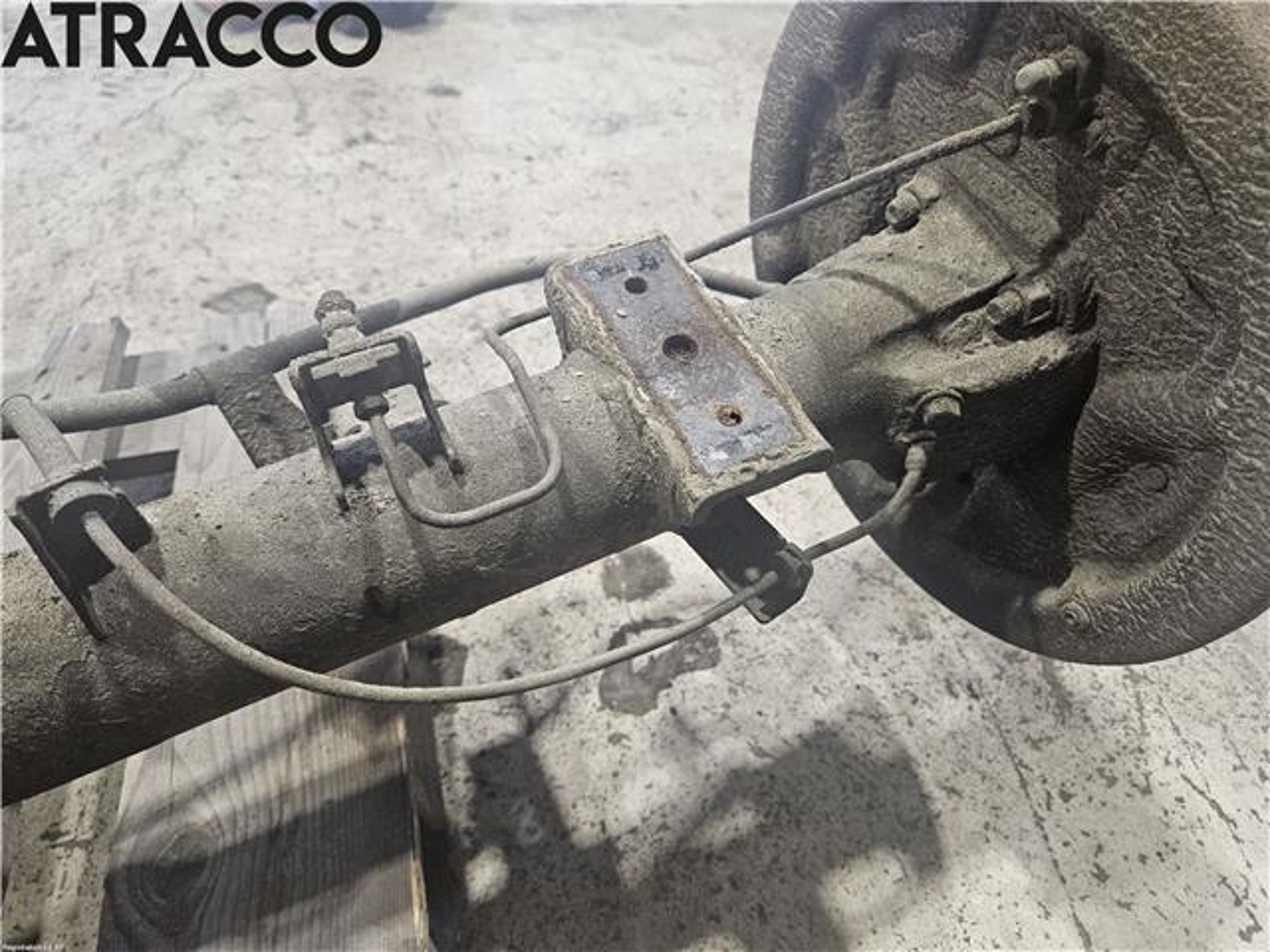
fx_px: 844
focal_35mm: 23
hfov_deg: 73.9
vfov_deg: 58.9
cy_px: 476
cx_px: 635
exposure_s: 1/100
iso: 200
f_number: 1.8
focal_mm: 5.4
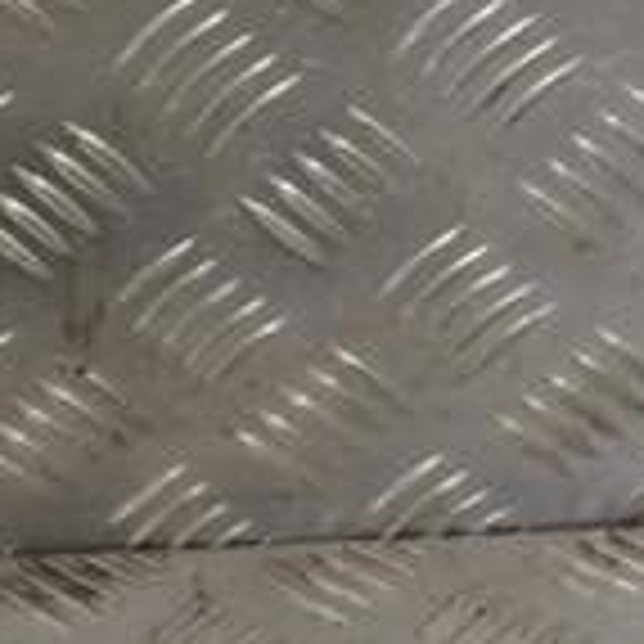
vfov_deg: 10.1
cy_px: 662
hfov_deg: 9.9
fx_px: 3599
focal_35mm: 171
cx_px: -324
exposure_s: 1/250
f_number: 9
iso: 3200
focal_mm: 32
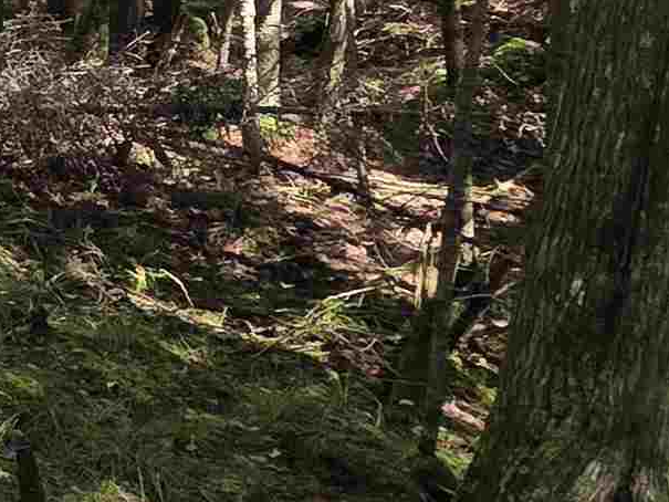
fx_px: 1276
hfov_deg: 18.3
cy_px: -161
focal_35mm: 66
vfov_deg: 20.3
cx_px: -696
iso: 64
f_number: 2.2
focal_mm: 2.2
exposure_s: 1/120
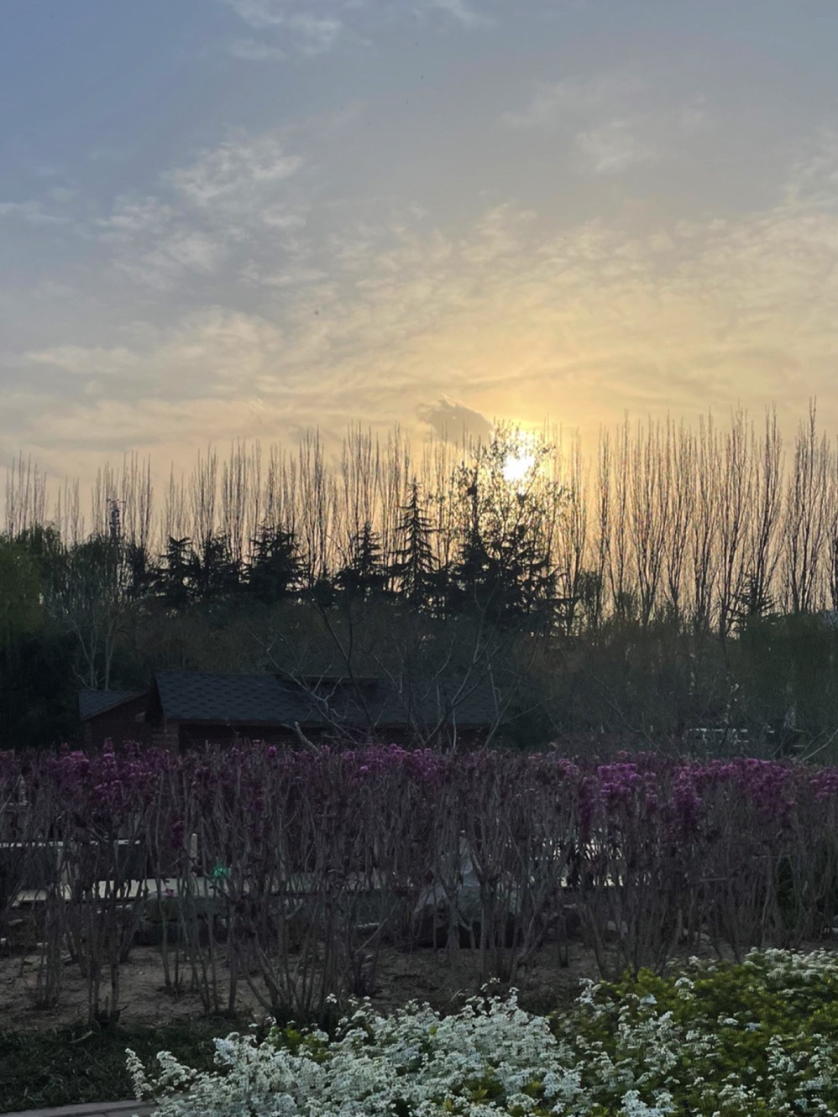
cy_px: 660
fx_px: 1291
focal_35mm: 40
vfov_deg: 46.6
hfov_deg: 35.9
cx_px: 383
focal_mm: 4.2
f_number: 1.6
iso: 32
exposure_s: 1/4000
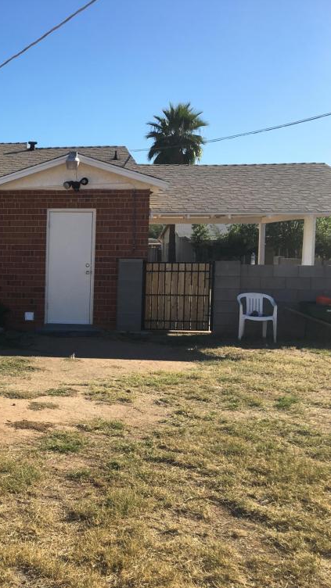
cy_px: 299
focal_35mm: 43
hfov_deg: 25.4
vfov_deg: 47.4
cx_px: -47
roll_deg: -0.7
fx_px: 671
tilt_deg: -3.1
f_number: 2.2
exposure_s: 1/1304
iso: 25
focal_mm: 4.15
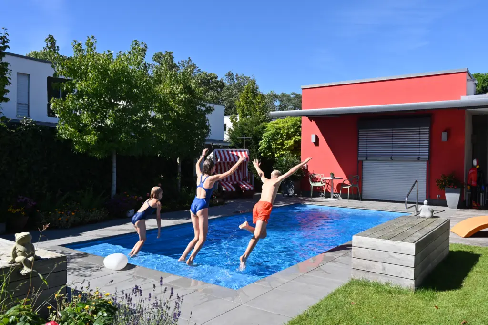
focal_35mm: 30
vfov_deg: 42.9
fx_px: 413
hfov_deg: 61.1
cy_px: 162
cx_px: 244
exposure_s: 1/320
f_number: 9
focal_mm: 30.5
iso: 160
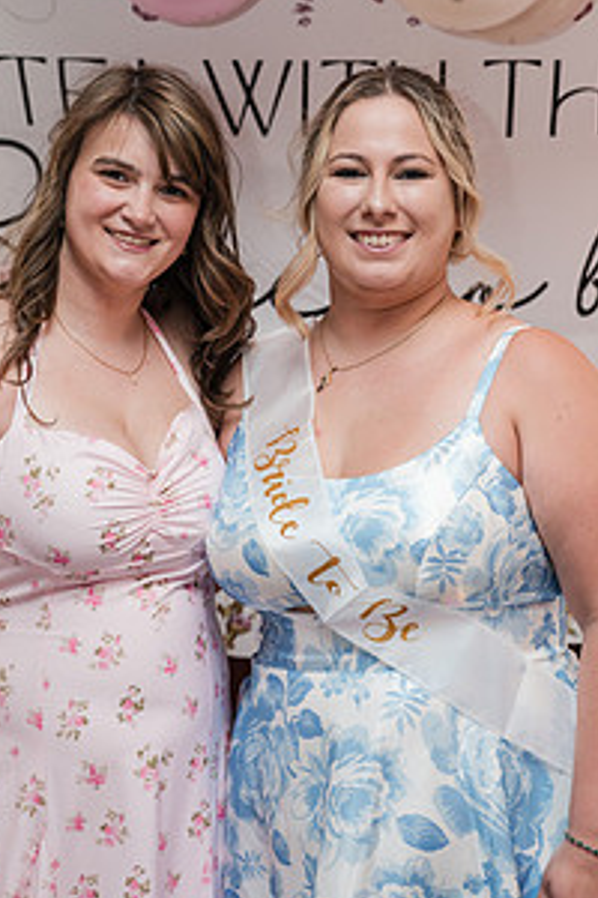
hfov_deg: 15.7
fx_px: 2168
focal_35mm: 87
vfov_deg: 23.4
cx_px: 233
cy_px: 446
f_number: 4
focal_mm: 58
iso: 2500
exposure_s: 1/250
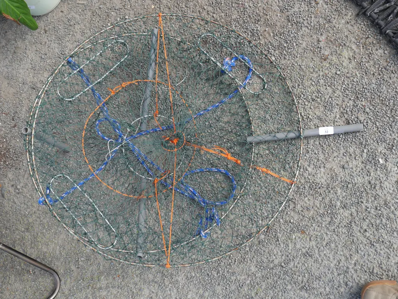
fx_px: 437
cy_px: 150
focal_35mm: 38
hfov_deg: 49.0
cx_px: 199
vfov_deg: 37.8
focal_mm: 19
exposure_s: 1/200
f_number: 5.6
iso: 200
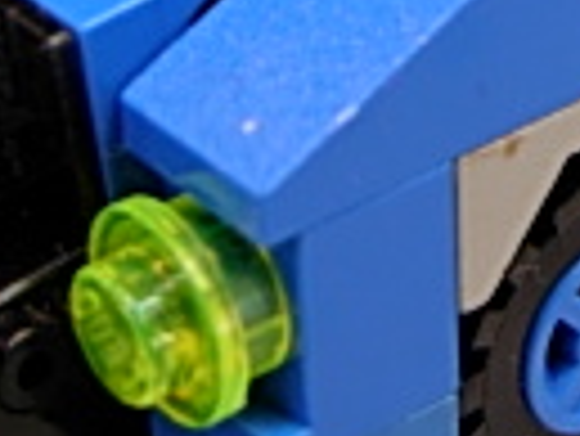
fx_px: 2985
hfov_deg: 10.9
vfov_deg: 8.2
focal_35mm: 178
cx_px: 719
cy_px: -225
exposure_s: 1/6.5
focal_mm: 7.5
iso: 50
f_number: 2.7
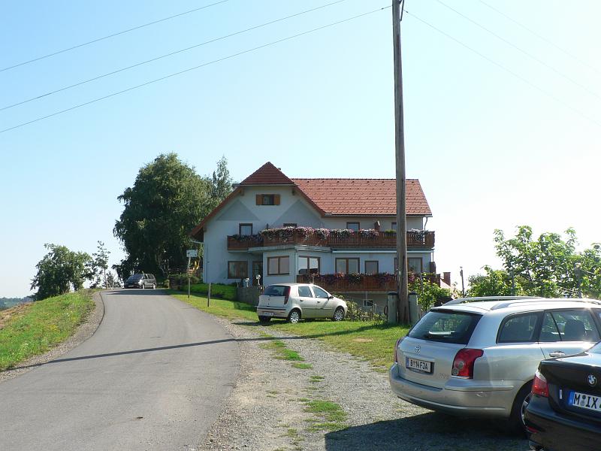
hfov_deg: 51.4
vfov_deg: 39.7
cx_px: 300
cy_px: 226
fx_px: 625
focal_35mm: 36
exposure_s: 1/250
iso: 80
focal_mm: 6
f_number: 5.6
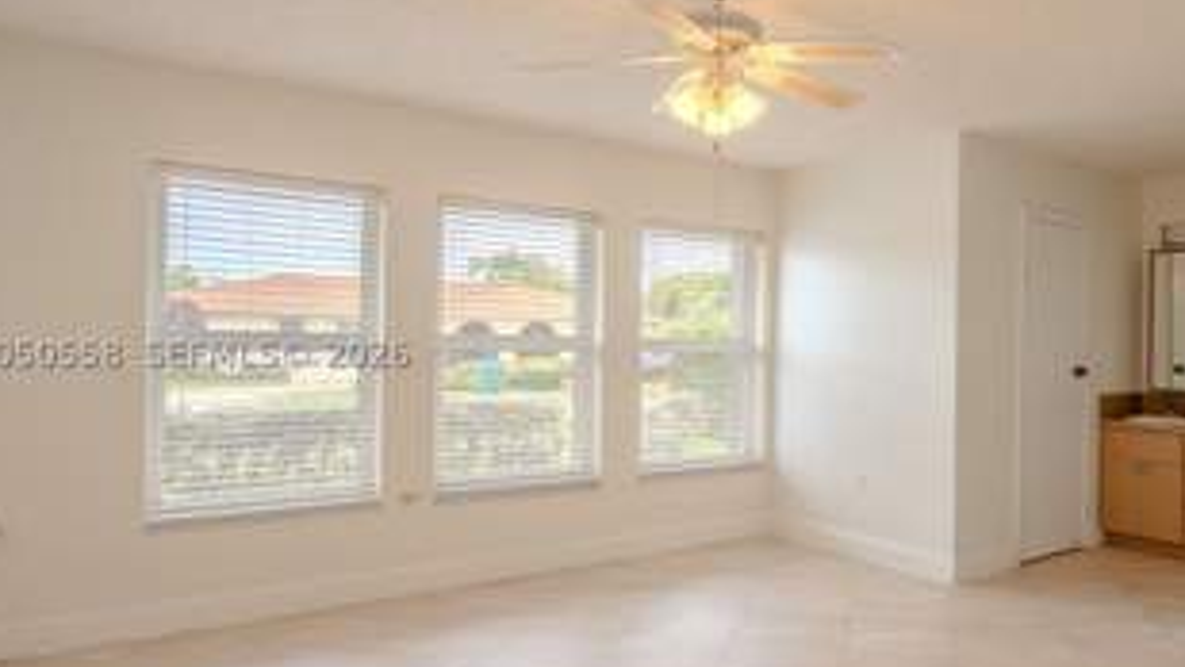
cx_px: 836
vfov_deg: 42.9
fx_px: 848
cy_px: 351
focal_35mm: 27
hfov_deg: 67.0
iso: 100
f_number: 9
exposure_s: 1/80
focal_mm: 16.6
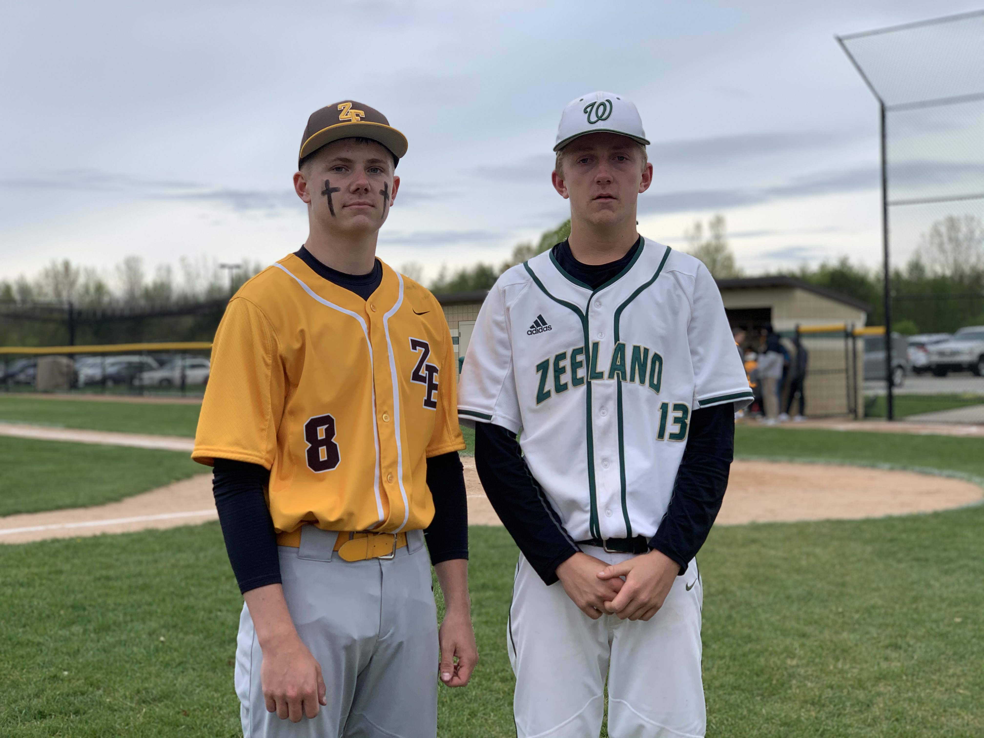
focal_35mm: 52
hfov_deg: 36.8
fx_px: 1478
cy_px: 369
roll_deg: +0.5
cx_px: 492
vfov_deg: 28.0
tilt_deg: +0.4
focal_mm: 6
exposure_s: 1/335
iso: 16
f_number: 2.4
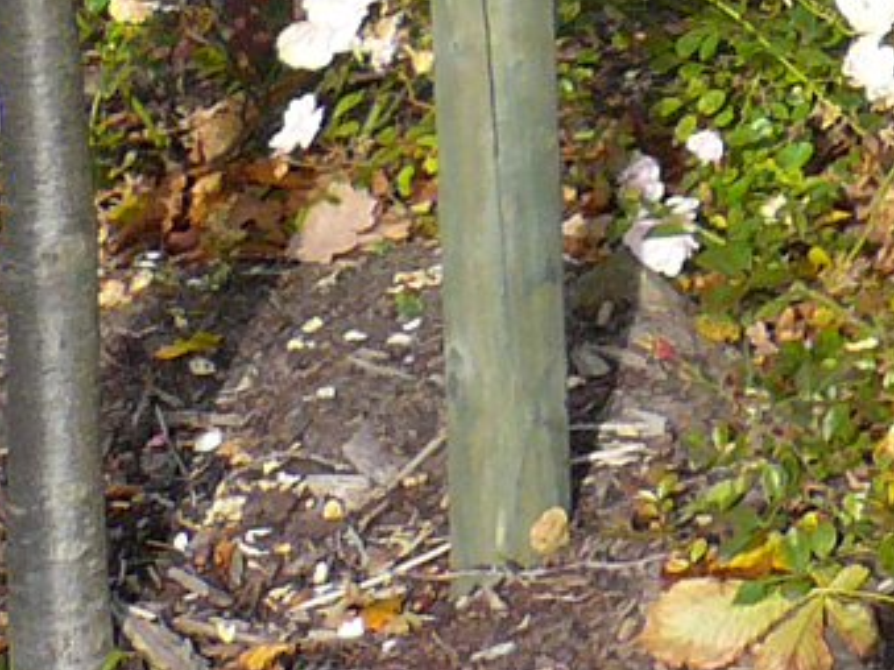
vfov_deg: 7.1
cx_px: 2104
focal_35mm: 189
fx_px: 4879
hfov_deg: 9.4
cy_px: -1293
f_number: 2.9
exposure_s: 1/250
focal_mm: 5.2
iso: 100
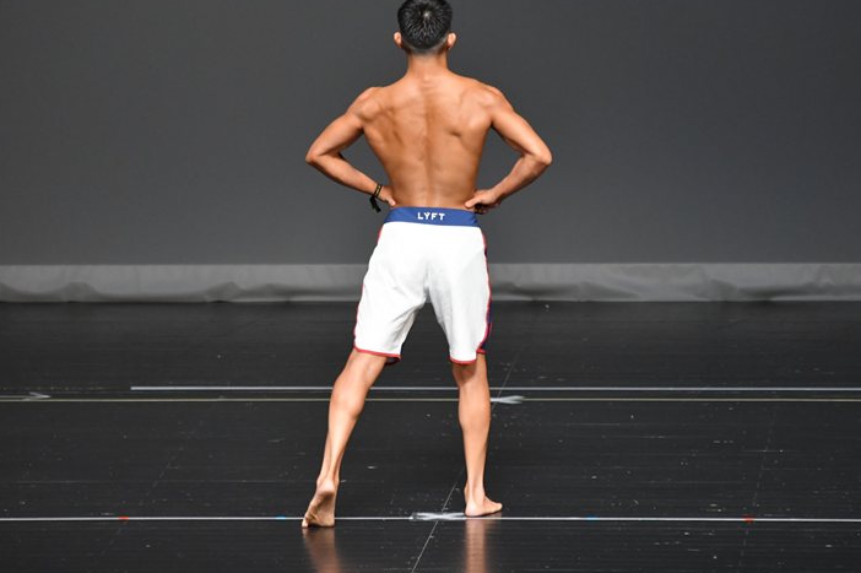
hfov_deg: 5.4
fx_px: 9106
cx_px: 467
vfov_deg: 3.6
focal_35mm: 381
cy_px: 266
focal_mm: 230
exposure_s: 1/400
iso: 2500
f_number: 5.6
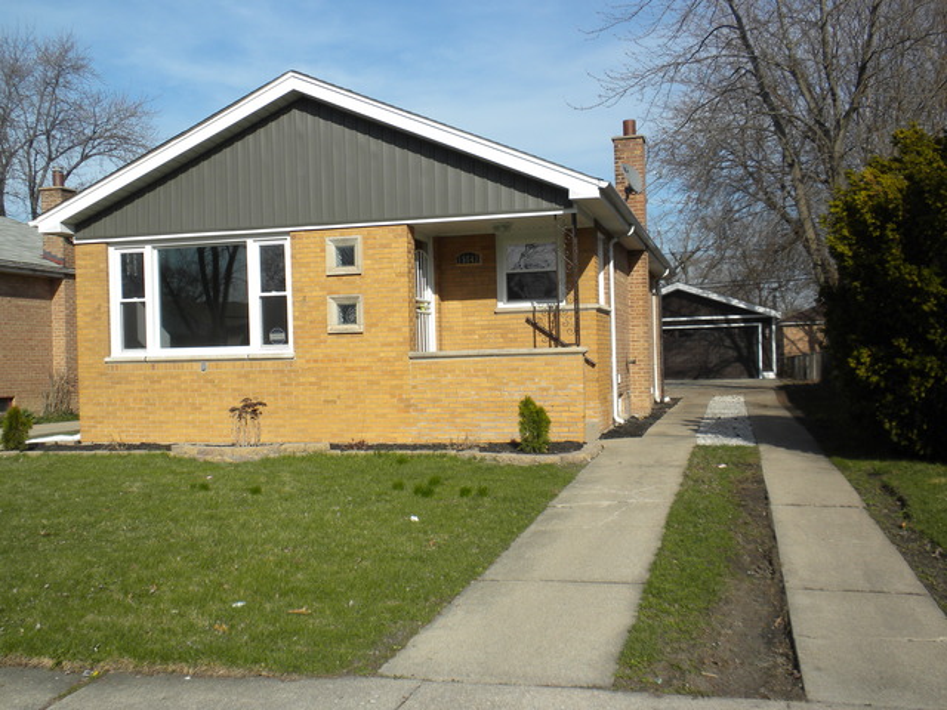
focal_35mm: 37
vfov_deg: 38.7
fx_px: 1012
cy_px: 355
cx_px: 474
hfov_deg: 50.1
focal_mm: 6.6
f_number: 10
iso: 64
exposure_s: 1/137
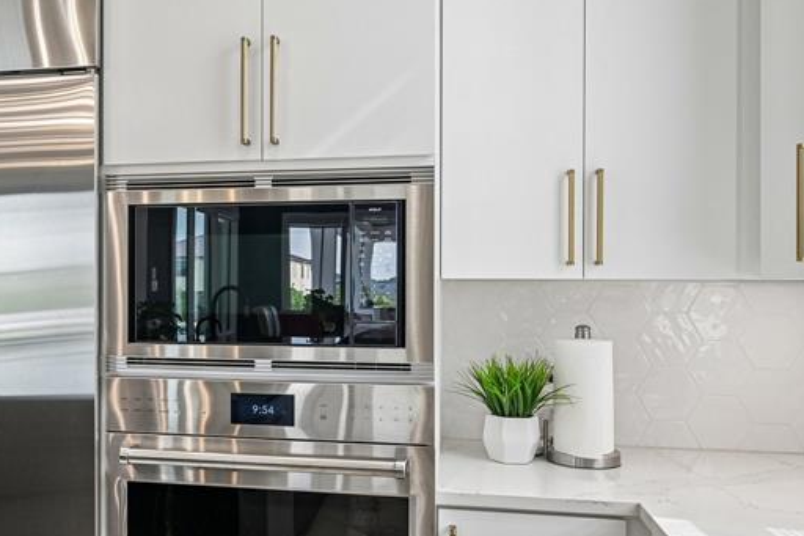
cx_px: 269
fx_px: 826
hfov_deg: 51.0
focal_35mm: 37
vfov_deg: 35.9
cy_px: 278
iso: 400
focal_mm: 18.5
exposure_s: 1/50
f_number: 8
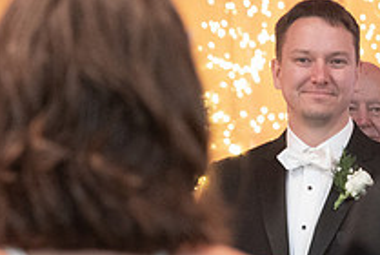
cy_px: 163
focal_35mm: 235
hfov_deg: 8.7
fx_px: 2484
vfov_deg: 5.9
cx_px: 319
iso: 4000
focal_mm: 70
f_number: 4
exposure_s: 1/100
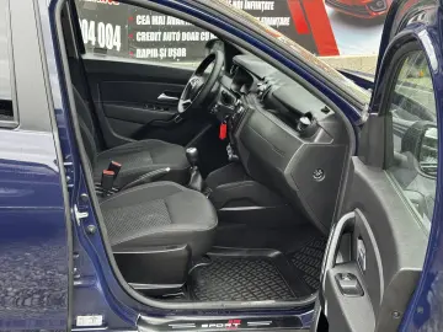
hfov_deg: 39.7
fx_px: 614
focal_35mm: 48
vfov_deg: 30.3
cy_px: 166
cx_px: 222
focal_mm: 6.76
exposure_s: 1/121
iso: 64
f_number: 1.78
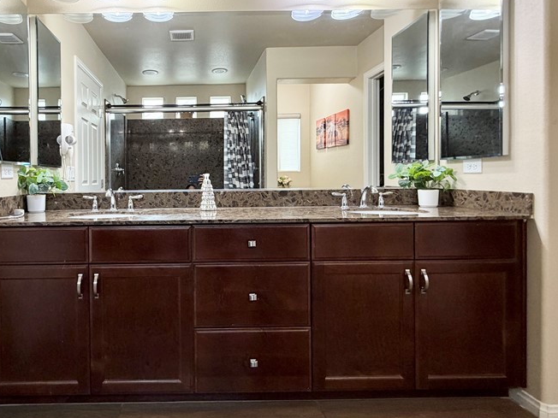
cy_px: 180
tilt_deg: -0.9
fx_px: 355
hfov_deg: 74.4
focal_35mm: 22
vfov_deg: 60.8
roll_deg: +0.4
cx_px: 193
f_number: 2.2
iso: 200
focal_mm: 2.22
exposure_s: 1/60
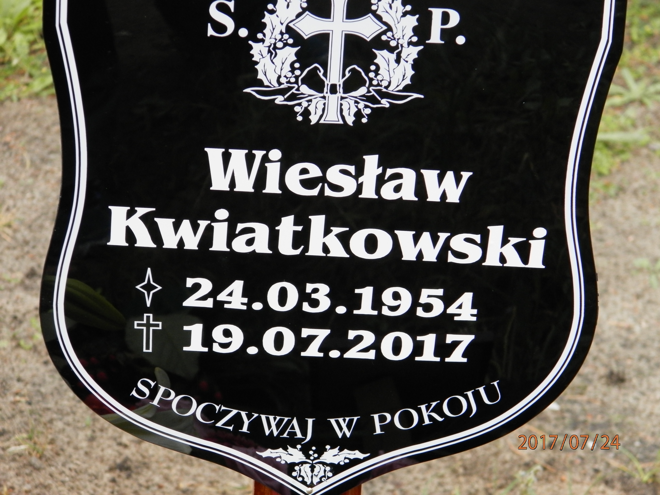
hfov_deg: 14.9
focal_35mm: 132
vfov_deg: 11.2
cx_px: 330
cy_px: 248
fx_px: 2517
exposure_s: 1/60
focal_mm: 23.6
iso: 200
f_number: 4.7
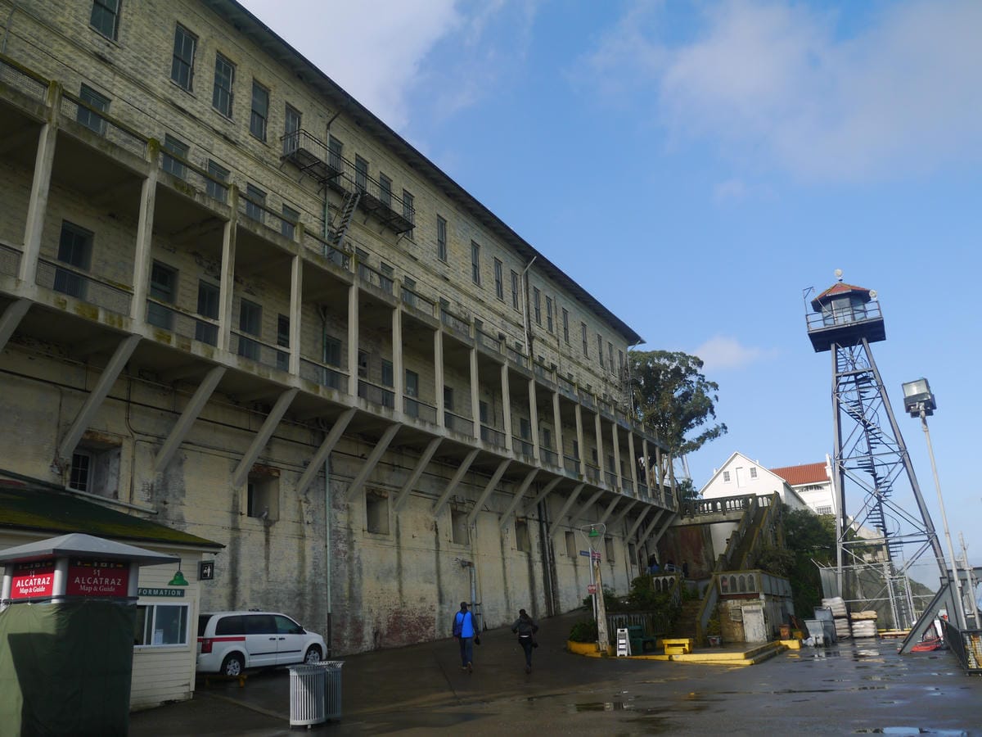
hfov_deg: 63.4
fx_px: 794
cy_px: 368
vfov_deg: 49.7
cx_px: 491
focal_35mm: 28
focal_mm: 14
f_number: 7.1
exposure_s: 1/500
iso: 160
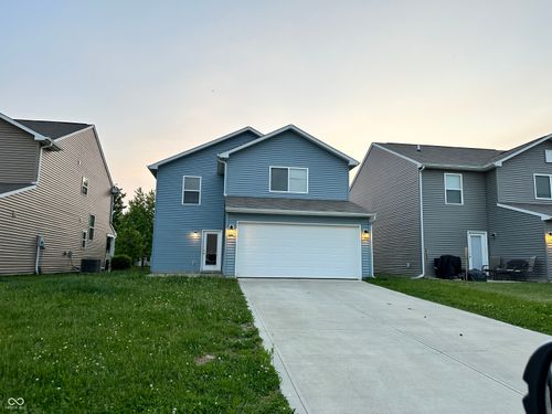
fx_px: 383
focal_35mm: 24
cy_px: 207
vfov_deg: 56.8
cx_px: 276
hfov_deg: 71.6
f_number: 1.78
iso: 64
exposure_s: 1/224
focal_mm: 6.86
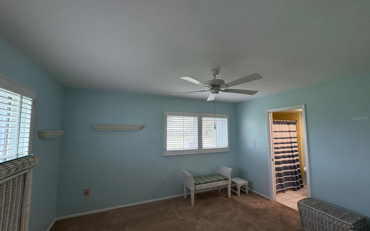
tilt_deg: +5.1
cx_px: 186
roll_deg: +0.2
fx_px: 151
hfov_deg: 101.5
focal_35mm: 15
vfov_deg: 74.8
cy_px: 118
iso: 100
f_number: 2.2
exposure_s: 1/122
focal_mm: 2.22
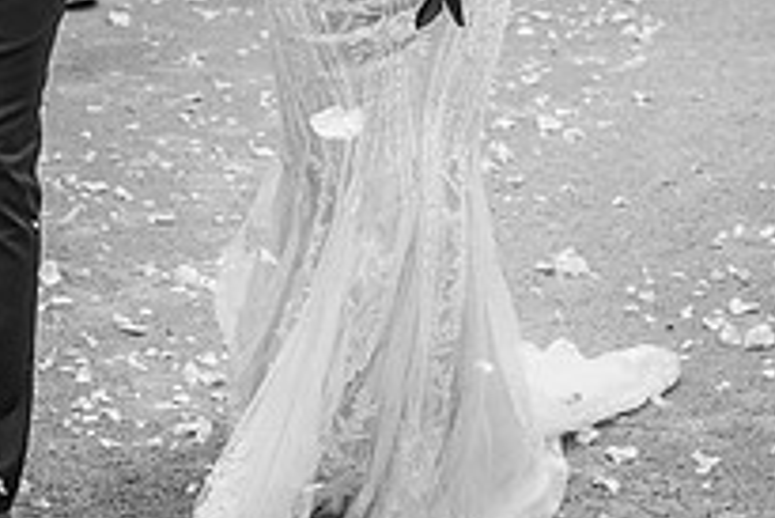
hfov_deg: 13.8
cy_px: -87
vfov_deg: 9.2
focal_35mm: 147
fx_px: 3167
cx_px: 106
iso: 320
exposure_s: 1/1000
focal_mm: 52
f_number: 5
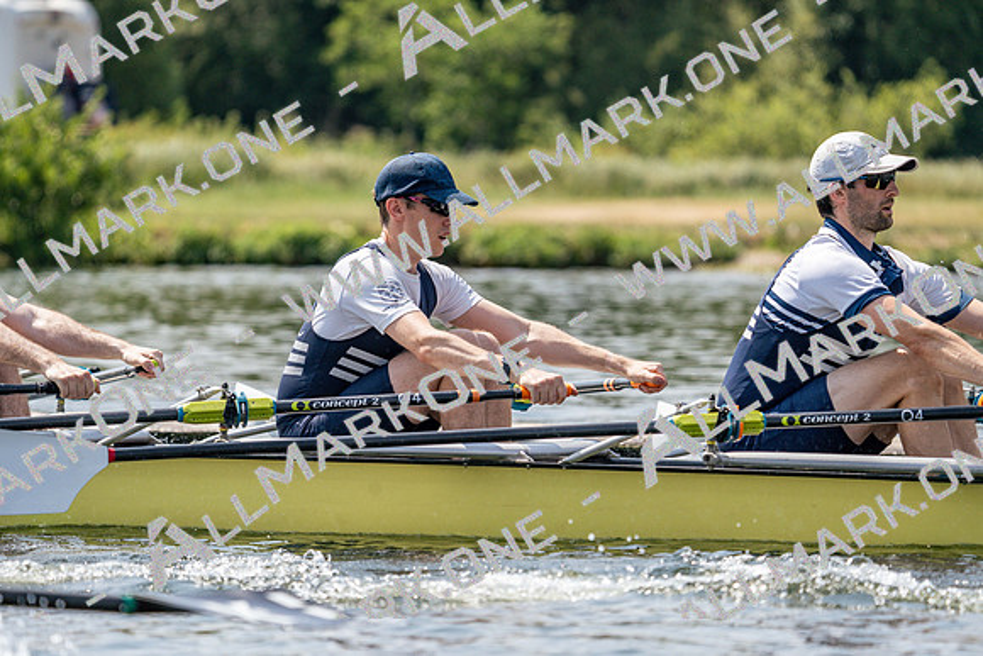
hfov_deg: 6.8
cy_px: 328
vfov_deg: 4.5
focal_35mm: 303
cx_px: 492
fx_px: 8275
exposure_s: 1/1600
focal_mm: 303
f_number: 6.3
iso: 250
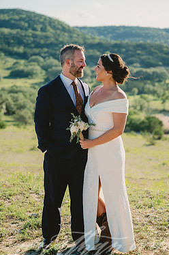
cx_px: 86
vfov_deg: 24.8
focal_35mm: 82
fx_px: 578
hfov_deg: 16.6
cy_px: 120
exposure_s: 1/1600
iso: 50
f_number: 2.8
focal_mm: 68
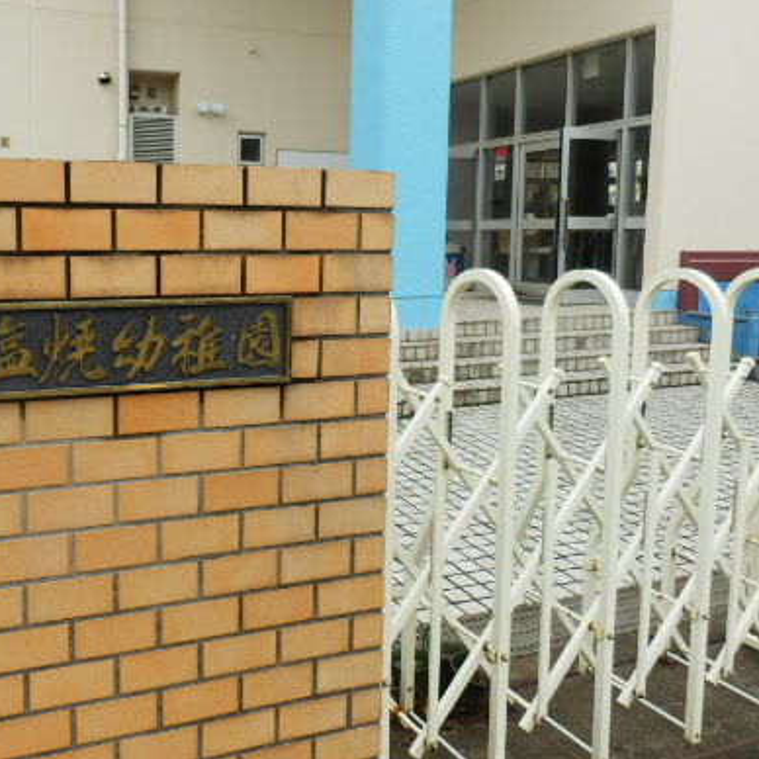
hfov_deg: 46.2
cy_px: 323
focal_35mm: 35
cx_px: 229
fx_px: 868
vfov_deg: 47.1
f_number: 3
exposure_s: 1/160
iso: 80
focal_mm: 4.2
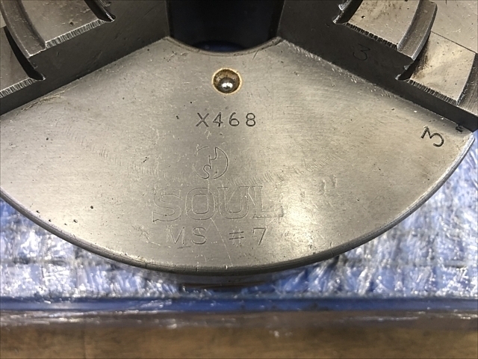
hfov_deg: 63.4
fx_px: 387
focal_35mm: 28
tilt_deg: -72.7
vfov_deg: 49.7
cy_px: 180
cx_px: 239
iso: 40
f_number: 1.8
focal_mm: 3.99
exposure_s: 1/17
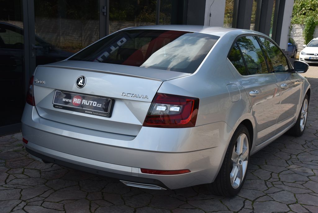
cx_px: 159
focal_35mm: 46
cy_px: 106
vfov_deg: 29.3
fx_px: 407
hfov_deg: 42.7
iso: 500
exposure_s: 1/400
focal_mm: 46
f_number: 10
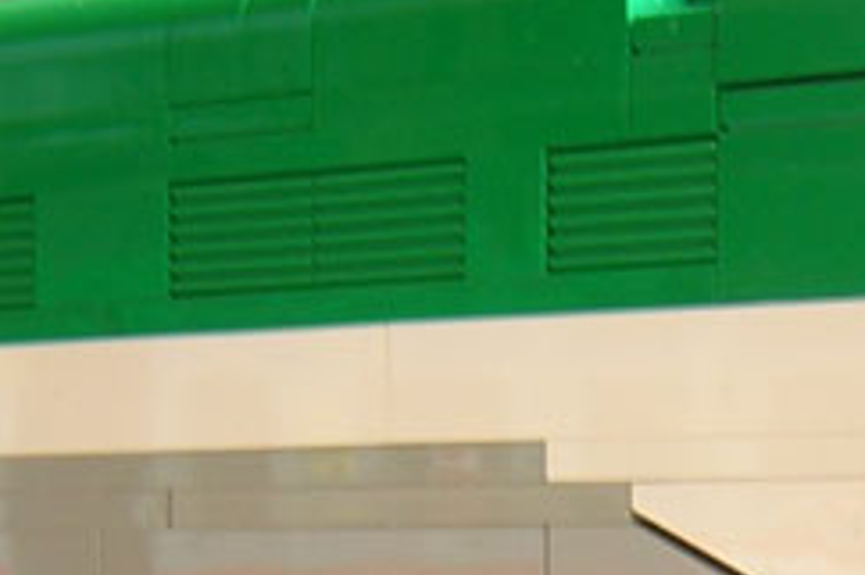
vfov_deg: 10.9
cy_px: 657
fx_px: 2977
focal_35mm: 124
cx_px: 797
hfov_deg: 16.3
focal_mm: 4.7
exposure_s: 1/7.4
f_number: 2.6
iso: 100
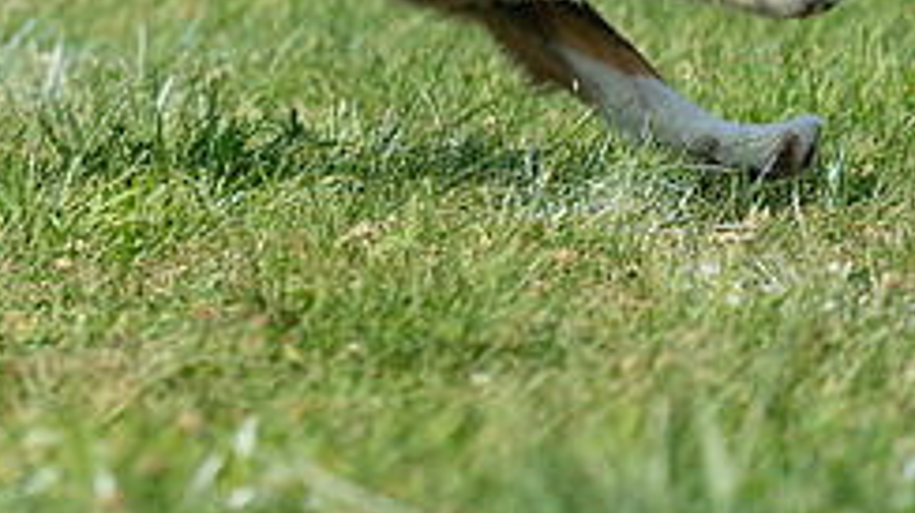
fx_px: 16928
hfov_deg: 3.1
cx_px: -169
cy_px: -155
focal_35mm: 698
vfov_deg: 1.7
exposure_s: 1/4000
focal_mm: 280
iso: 800
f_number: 5.6
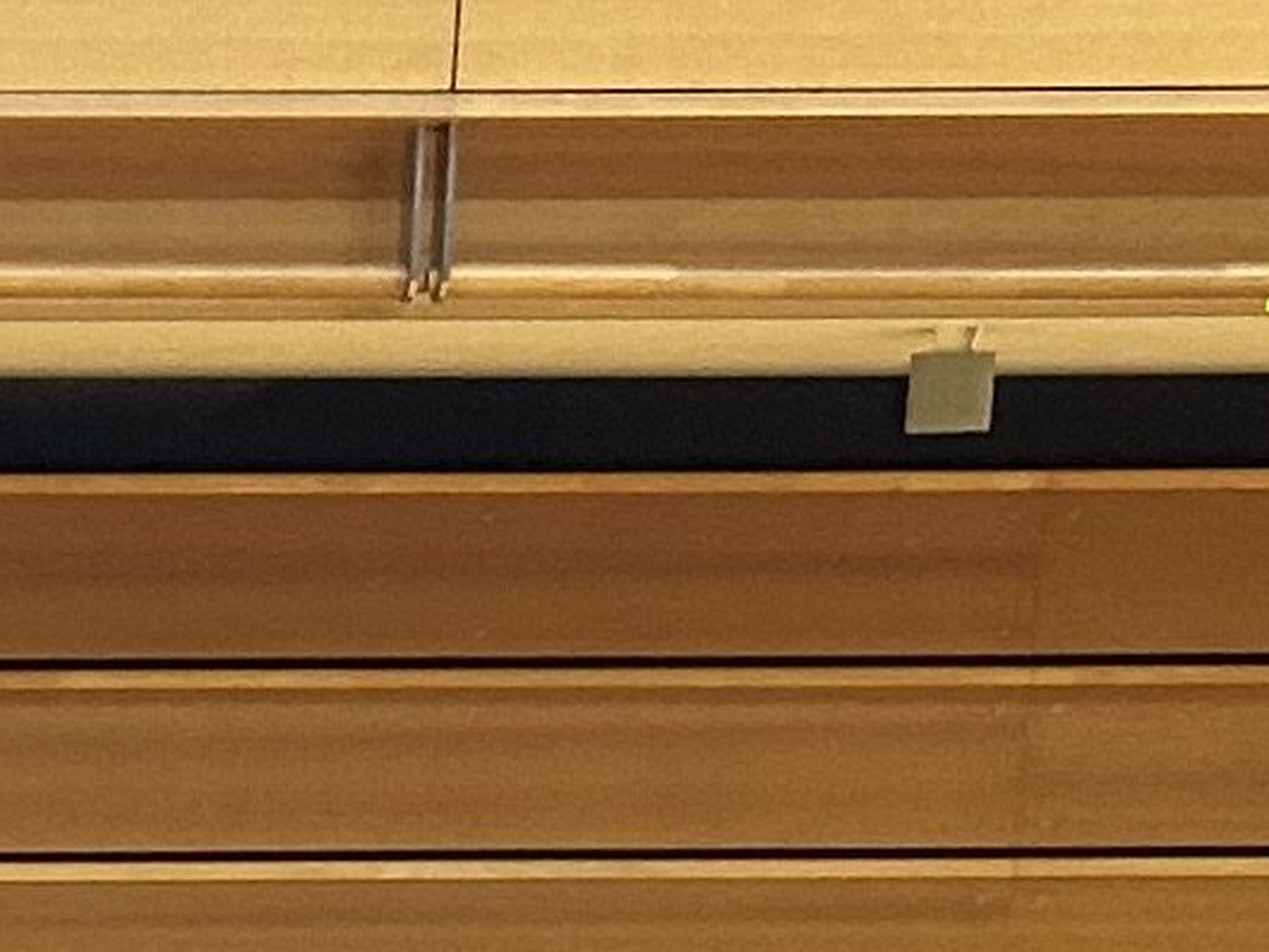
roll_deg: +0.9
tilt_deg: -13.6
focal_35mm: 198
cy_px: 2837
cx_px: -1845
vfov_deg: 6.8
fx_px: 7260
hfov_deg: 9.0
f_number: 1.5
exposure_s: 1/60
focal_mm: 5.7
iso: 125
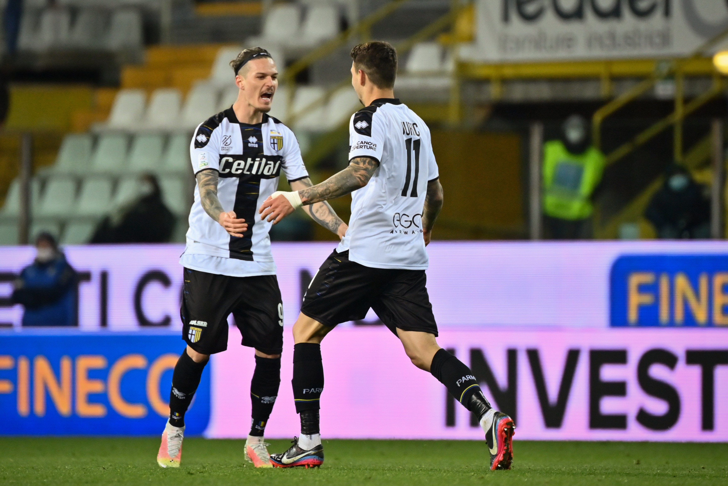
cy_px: 243
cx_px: 364
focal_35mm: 400
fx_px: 8088
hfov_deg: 5.2
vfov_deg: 3.4
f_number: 4
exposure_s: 1/1600
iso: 2000
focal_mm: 400
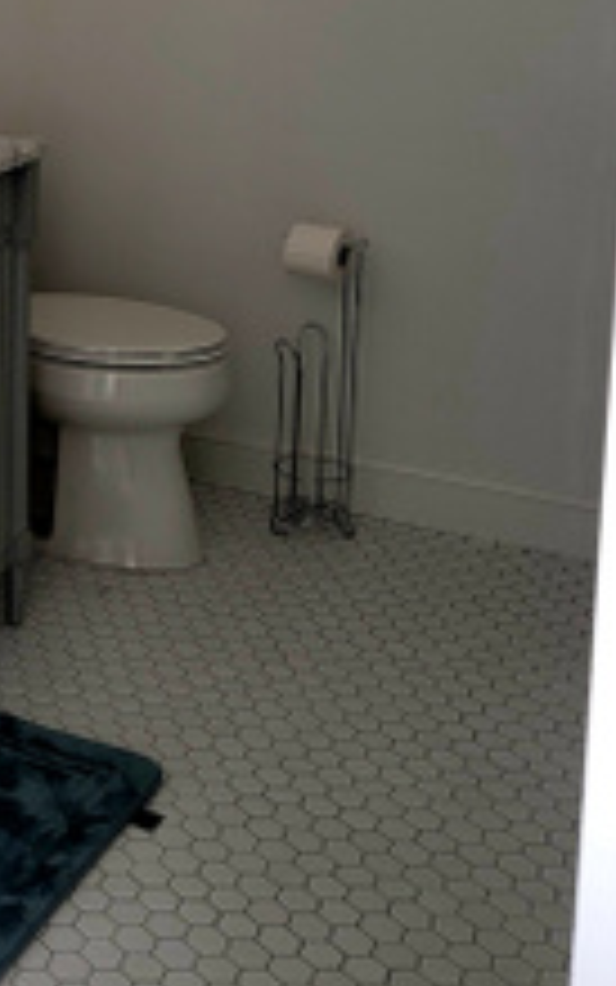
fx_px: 1557
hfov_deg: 20.6
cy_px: 131
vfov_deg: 33.5
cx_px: -162
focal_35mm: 58
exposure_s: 1/15
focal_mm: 7
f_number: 1.8
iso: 40
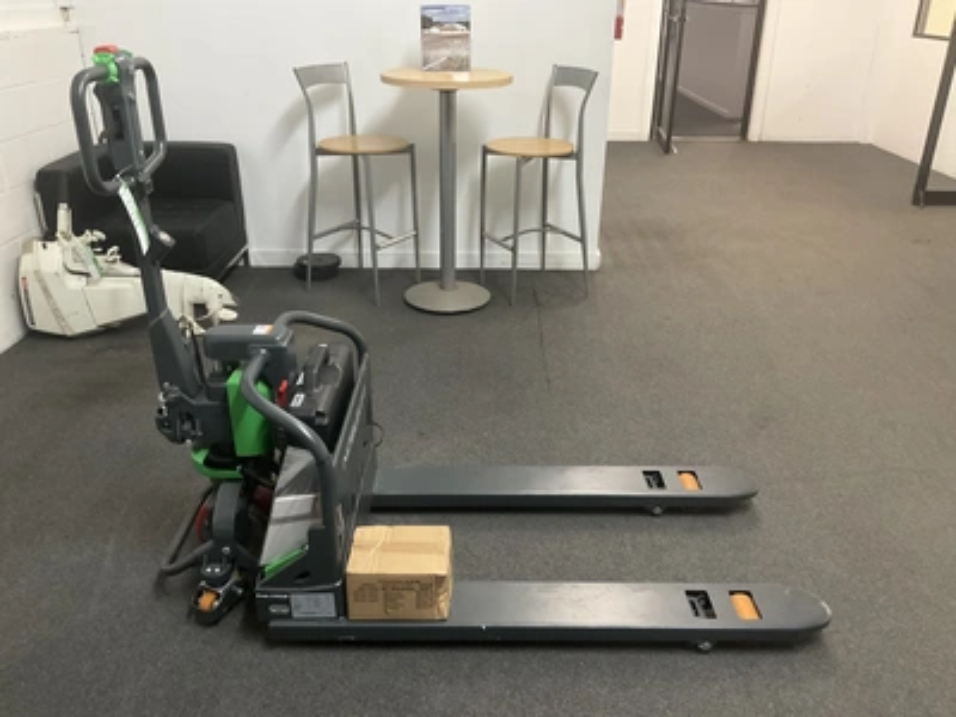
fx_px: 801
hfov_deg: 61.7
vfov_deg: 48.2
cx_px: 478
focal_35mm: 29
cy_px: 358
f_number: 1.8
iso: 250
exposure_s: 1/40
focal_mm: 3
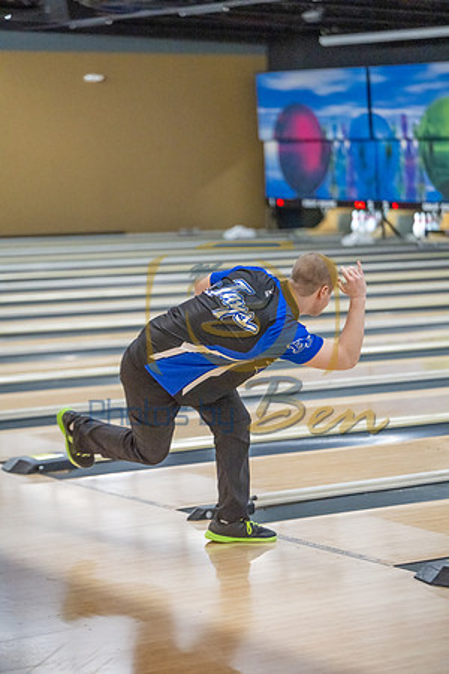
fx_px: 2058
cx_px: 224
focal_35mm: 110
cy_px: 337
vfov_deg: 18.6
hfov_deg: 12.5
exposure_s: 1/800
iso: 4000
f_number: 2.8
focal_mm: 110
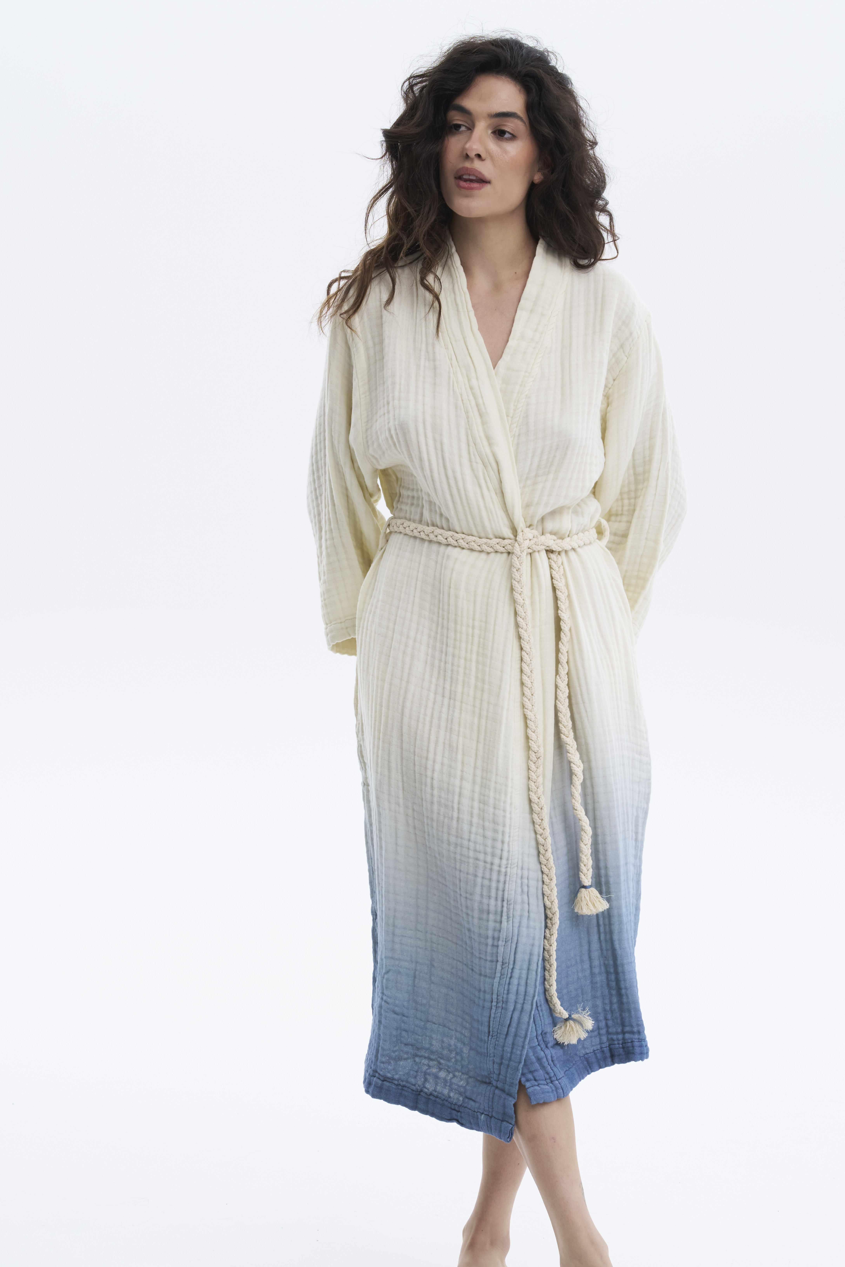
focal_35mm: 102
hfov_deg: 13.4
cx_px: 466
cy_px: 720
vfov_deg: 20.0
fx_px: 3591
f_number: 8
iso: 250
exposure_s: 1/200
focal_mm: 70
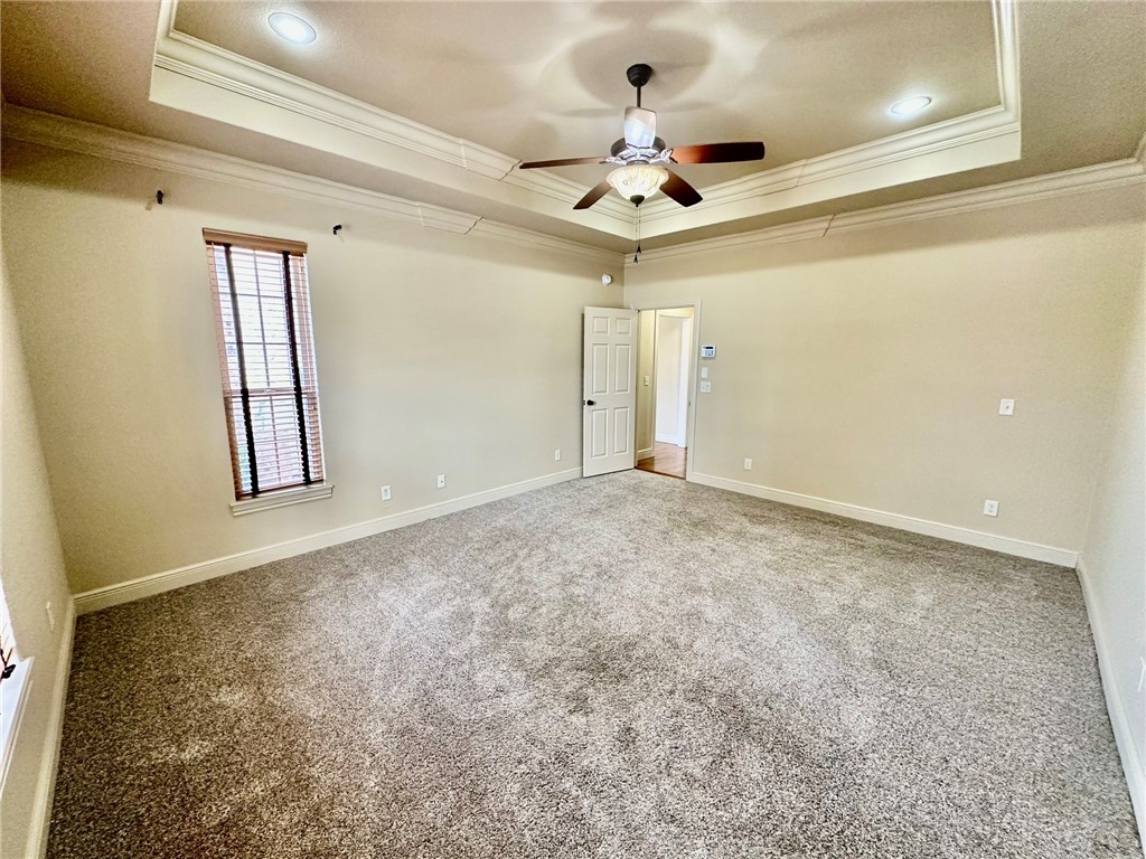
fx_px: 463
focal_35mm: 14
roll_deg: -0.2
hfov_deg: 102.1
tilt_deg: -9.7
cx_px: 573
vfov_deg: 85.7
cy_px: 430
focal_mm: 2.22
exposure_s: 1/120
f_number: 2.2
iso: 320
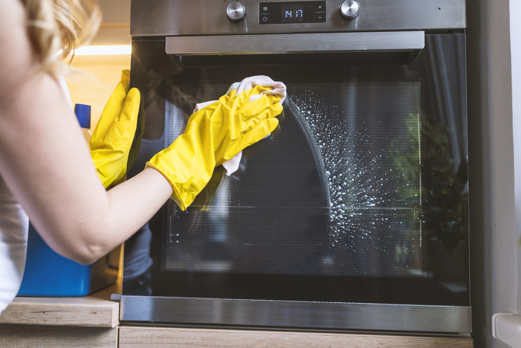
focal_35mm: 35
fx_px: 507
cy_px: 174
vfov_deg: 37.9
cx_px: 260
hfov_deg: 54.4
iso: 200
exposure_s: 1/160
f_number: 2.2
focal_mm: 35
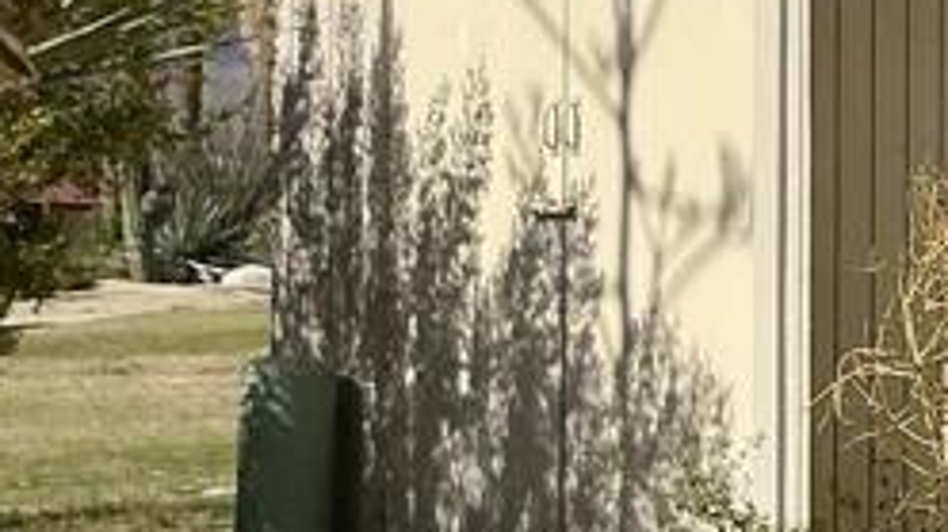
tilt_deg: -0.4
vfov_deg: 9.6
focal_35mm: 126
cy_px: 253
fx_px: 3165
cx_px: 1854
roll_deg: -0.1
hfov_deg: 14.4
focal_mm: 3
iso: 25
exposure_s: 1/3322
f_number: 1.8
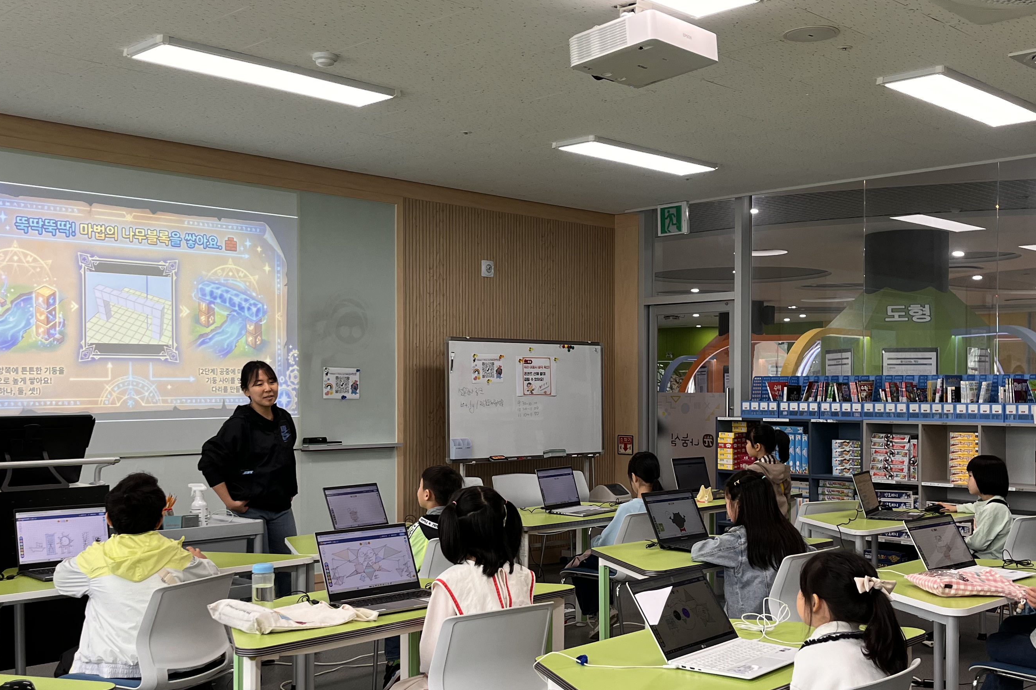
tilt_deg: -0.8
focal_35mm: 41
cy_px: 396
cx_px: 544
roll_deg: -0.2
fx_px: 1180
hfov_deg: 47.4
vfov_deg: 32.6
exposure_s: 1/120
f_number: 1.6
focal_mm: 5.1
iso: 64
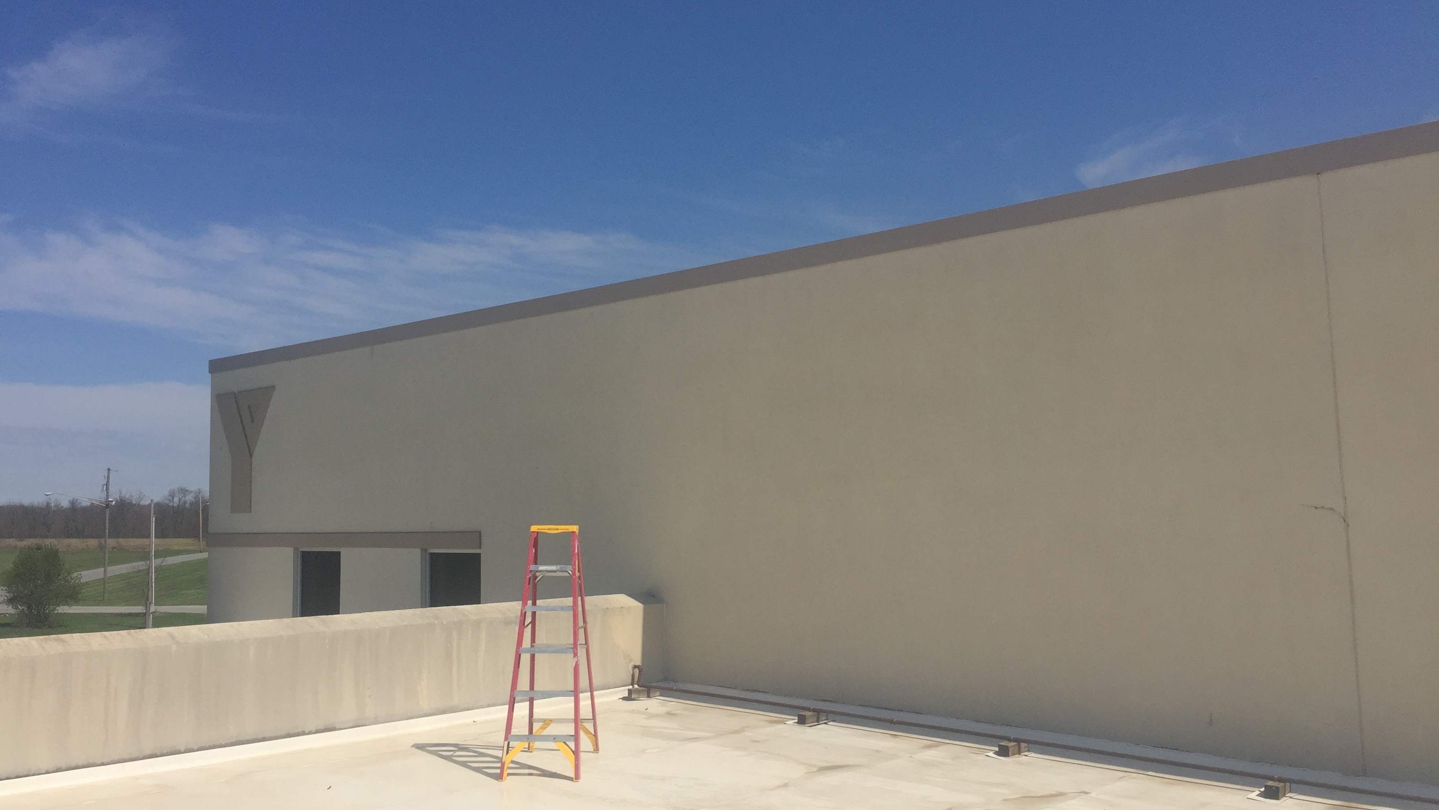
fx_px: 1221
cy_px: 430
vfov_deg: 36.7
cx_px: 712
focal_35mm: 32
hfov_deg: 61.0
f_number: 2.2
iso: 32
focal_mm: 4.15
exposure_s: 1/4950
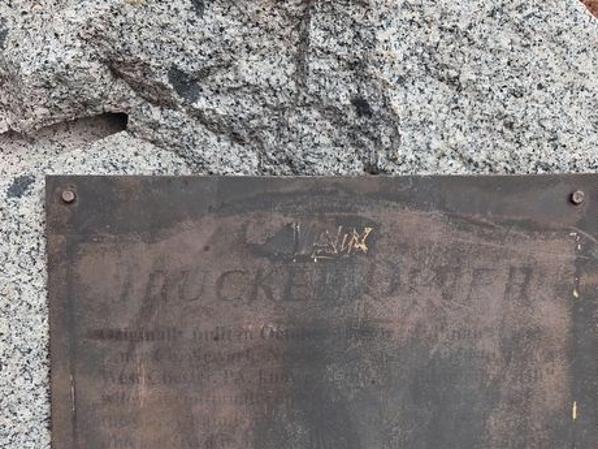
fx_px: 691
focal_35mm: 40
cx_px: 316
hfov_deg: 46.8
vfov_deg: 34.9
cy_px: 353
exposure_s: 1/947
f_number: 1.8
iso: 25
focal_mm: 5.4
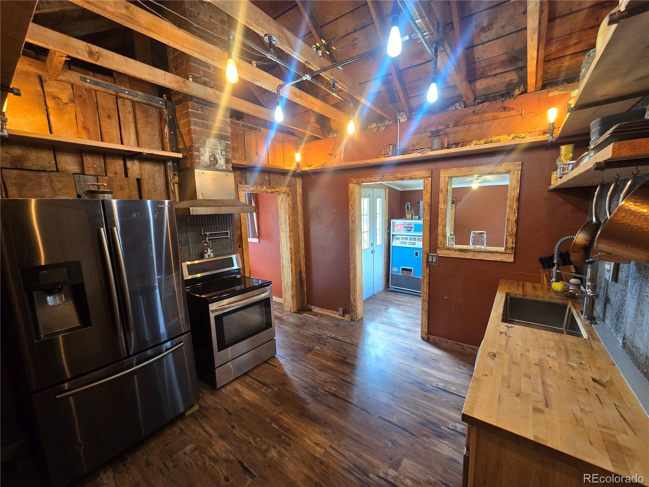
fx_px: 244
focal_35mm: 13
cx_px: 324
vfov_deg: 89.9
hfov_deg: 106.2
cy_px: 244
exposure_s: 1/60
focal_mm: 2.2
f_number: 2.2
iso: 200
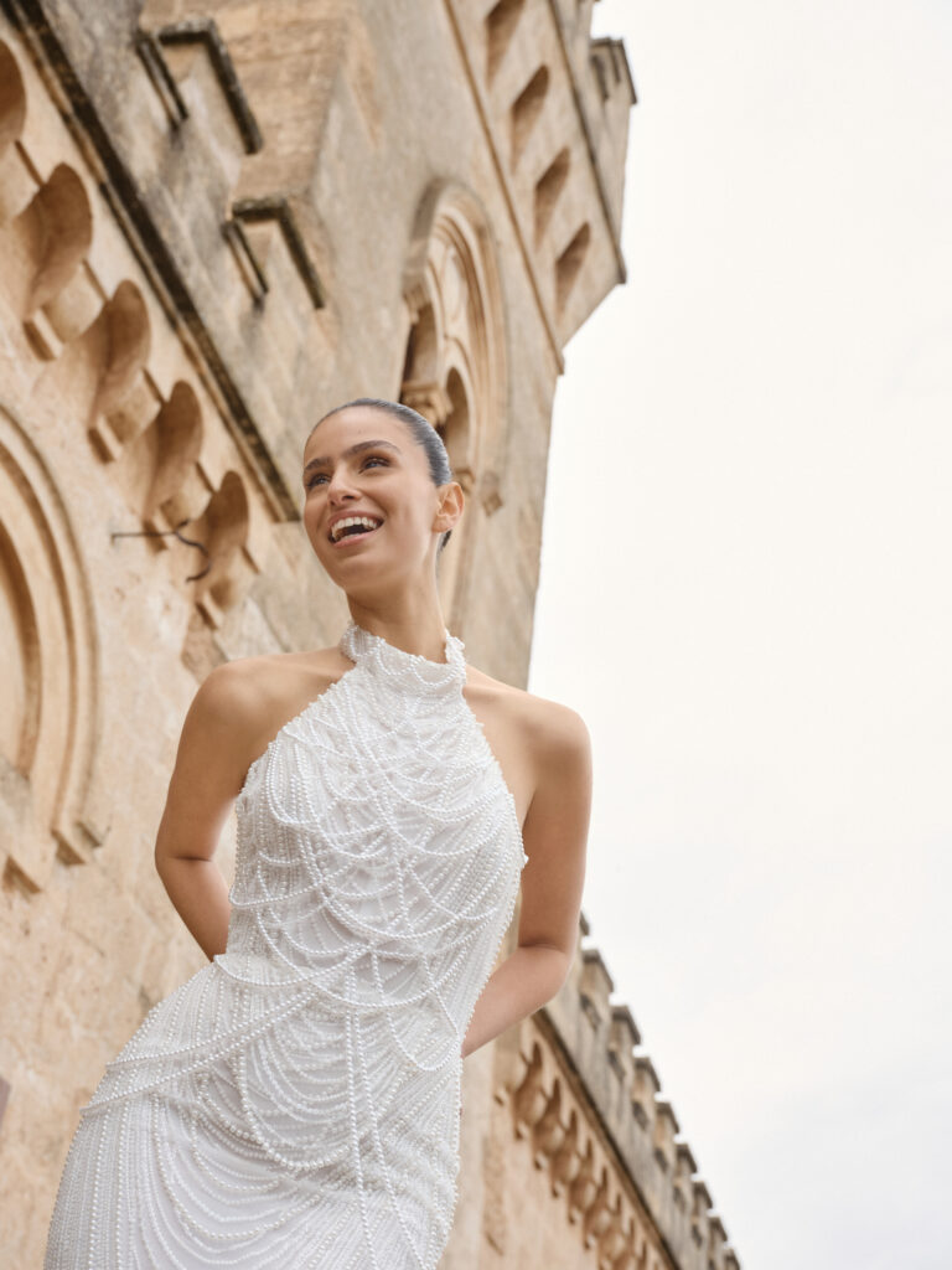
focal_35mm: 51
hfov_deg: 28.6
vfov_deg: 37.5
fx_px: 1870
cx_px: 476
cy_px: 635
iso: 500
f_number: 8
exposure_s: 1/250
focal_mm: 64
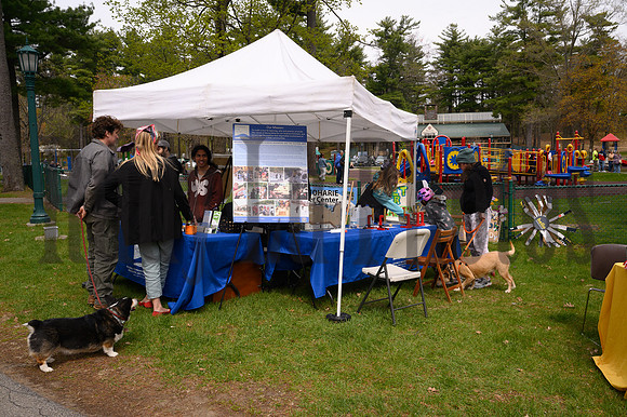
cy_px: 208
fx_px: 496
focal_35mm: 28
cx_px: 314
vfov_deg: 45.6
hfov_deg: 64.6
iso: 200
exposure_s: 1/800
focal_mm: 28.5
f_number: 10
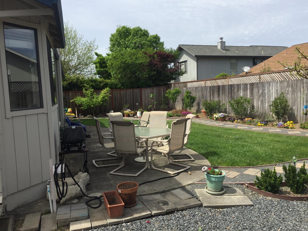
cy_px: 116
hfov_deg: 61.7
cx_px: 154
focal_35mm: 29
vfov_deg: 48.2
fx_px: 258
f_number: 2.2
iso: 32
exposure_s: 1/2326
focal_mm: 4.15
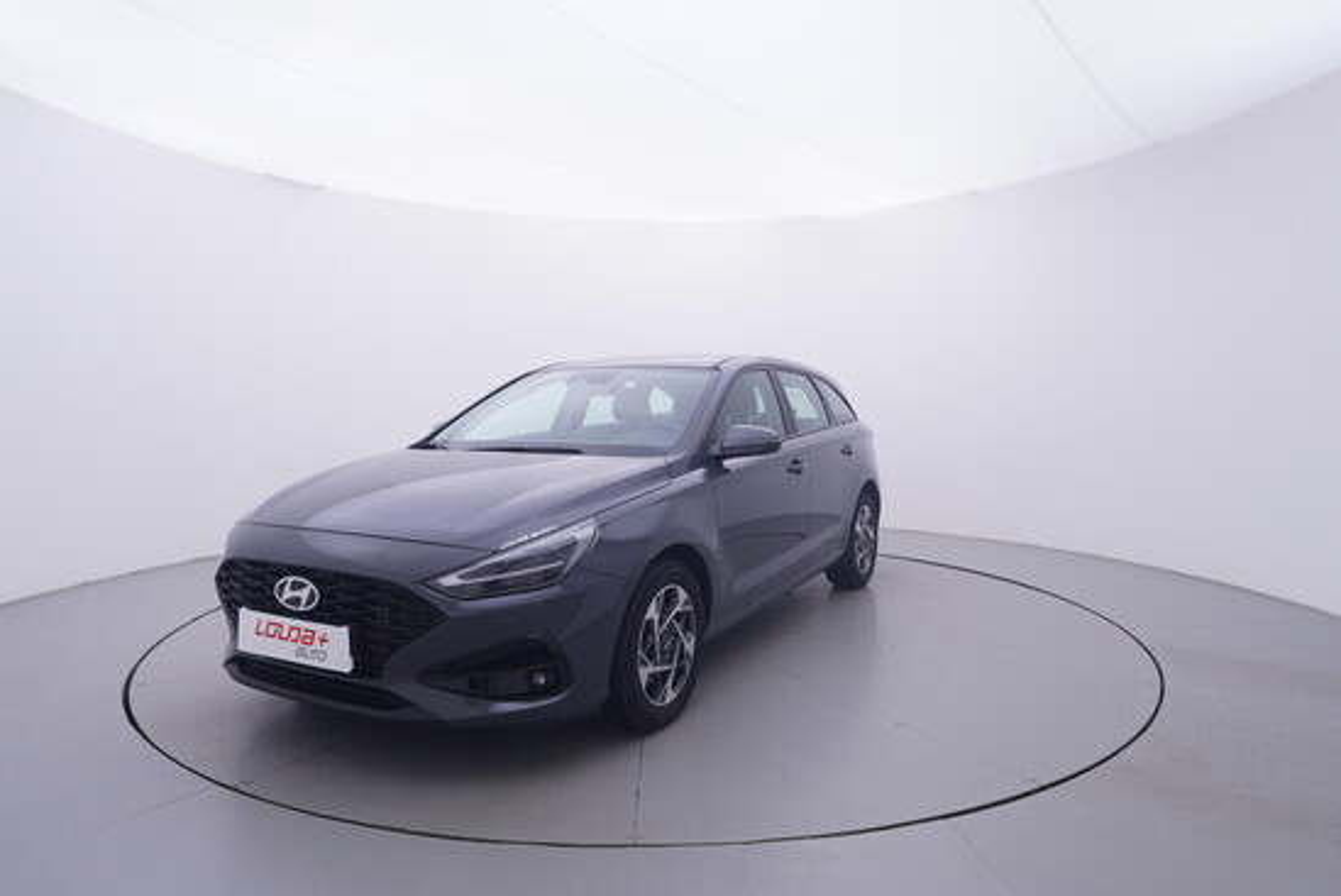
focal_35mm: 22
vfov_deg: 56.2
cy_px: 448
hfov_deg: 77.3
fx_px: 839
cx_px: 670
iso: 200
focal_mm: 15
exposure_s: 1/80
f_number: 5
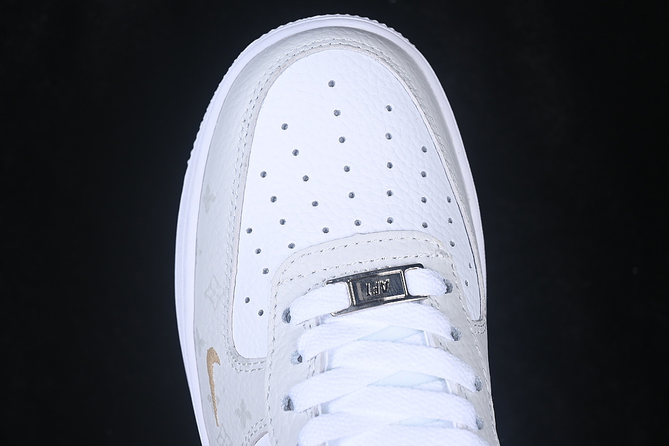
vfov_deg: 18.2
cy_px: 223
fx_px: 1394
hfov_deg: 27.0
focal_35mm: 75
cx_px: 334
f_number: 7.1
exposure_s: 1/80
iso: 160
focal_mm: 50
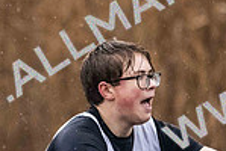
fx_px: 9781
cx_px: 52
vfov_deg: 0.9
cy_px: 174
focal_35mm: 1555
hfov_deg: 1.3
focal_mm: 400
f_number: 4.5
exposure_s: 1/1600
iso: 6400
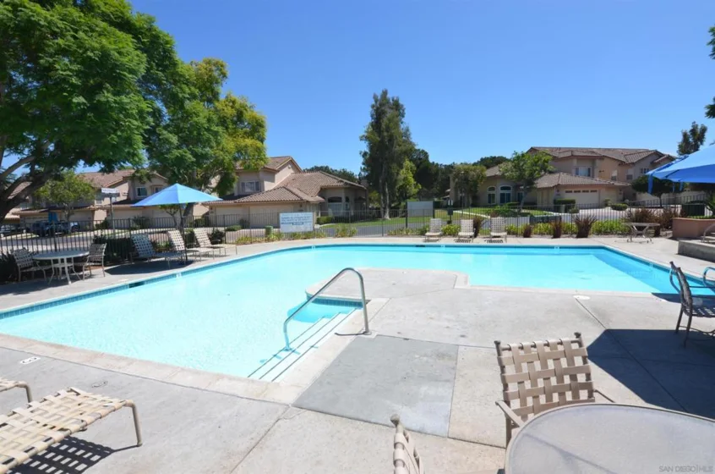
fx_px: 327
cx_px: 358
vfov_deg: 71.8
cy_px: 237
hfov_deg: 95.1
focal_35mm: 16
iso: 100
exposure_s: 1/320
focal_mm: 11
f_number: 9
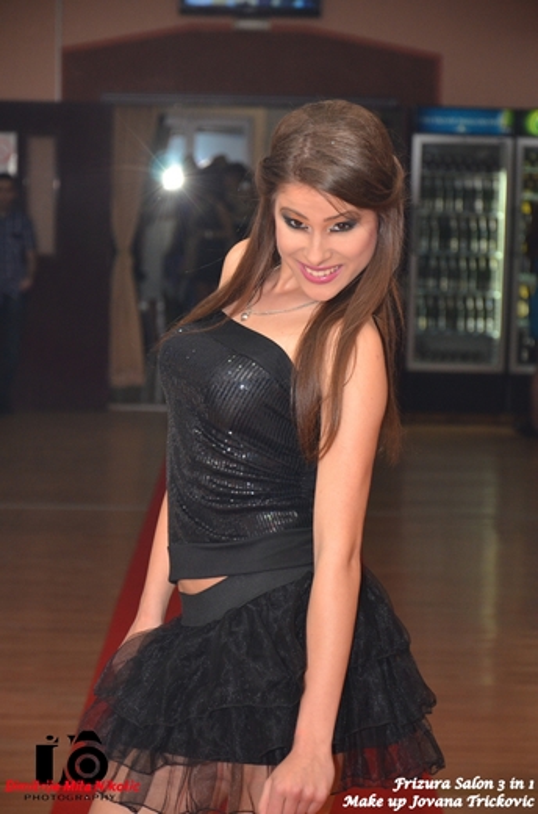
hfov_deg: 10.1
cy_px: 407
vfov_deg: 15.2
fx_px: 3042
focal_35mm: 135
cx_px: 269
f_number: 5.6
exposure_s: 1/100
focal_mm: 90
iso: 1000
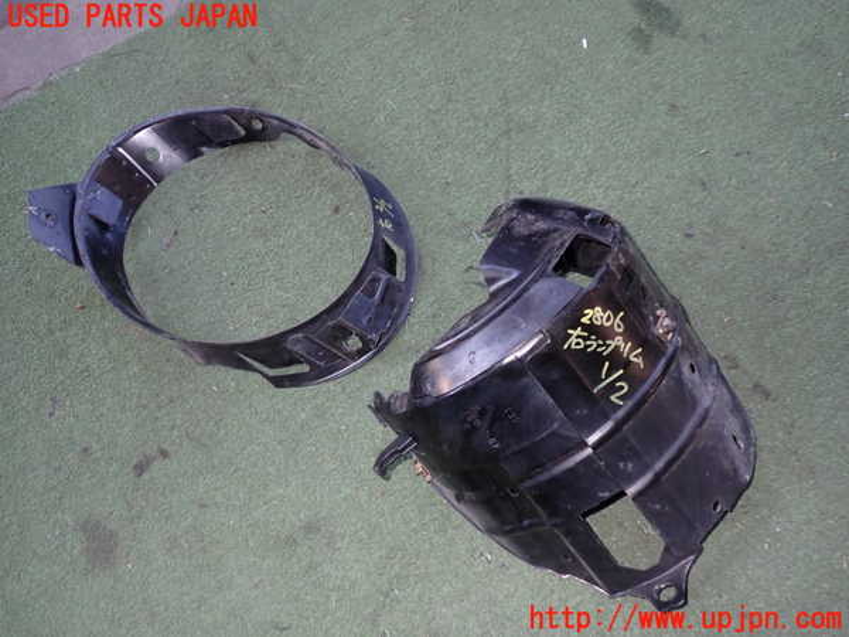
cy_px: 318
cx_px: 424
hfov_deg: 60.0
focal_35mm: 30
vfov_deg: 46.8
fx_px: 736
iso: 200
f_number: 6.3
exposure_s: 1/30
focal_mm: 5.4
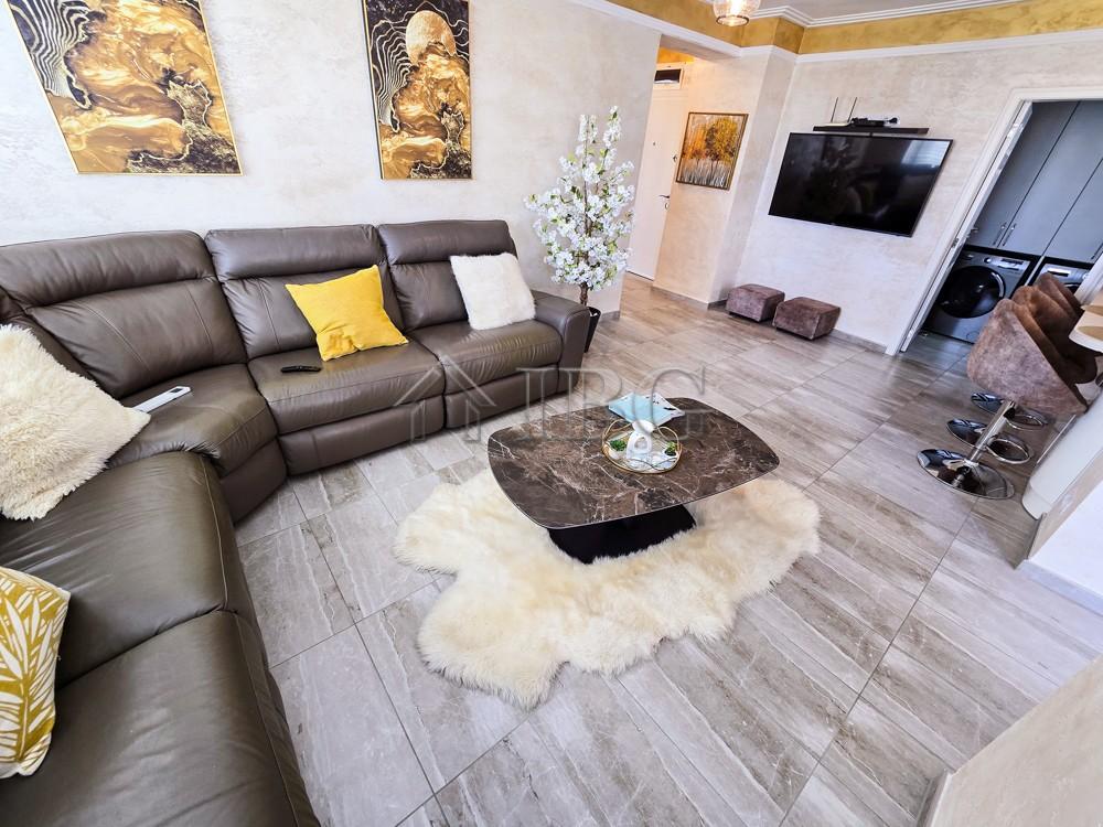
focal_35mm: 13
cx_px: 552
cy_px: 414
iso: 64
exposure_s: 1/50
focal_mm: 2.2
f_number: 2.2
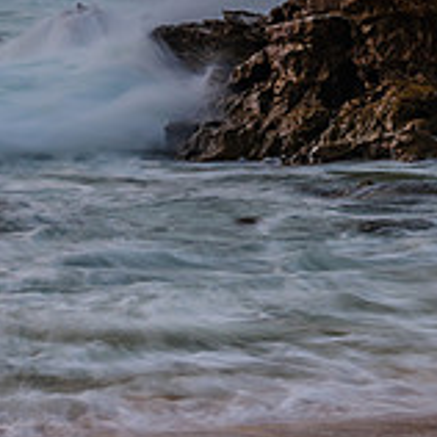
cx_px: 490
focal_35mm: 187
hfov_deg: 9.3
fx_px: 2671
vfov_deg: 9.3
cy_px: -43
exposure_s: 1/2.5
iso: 100
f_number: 8
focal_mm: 58
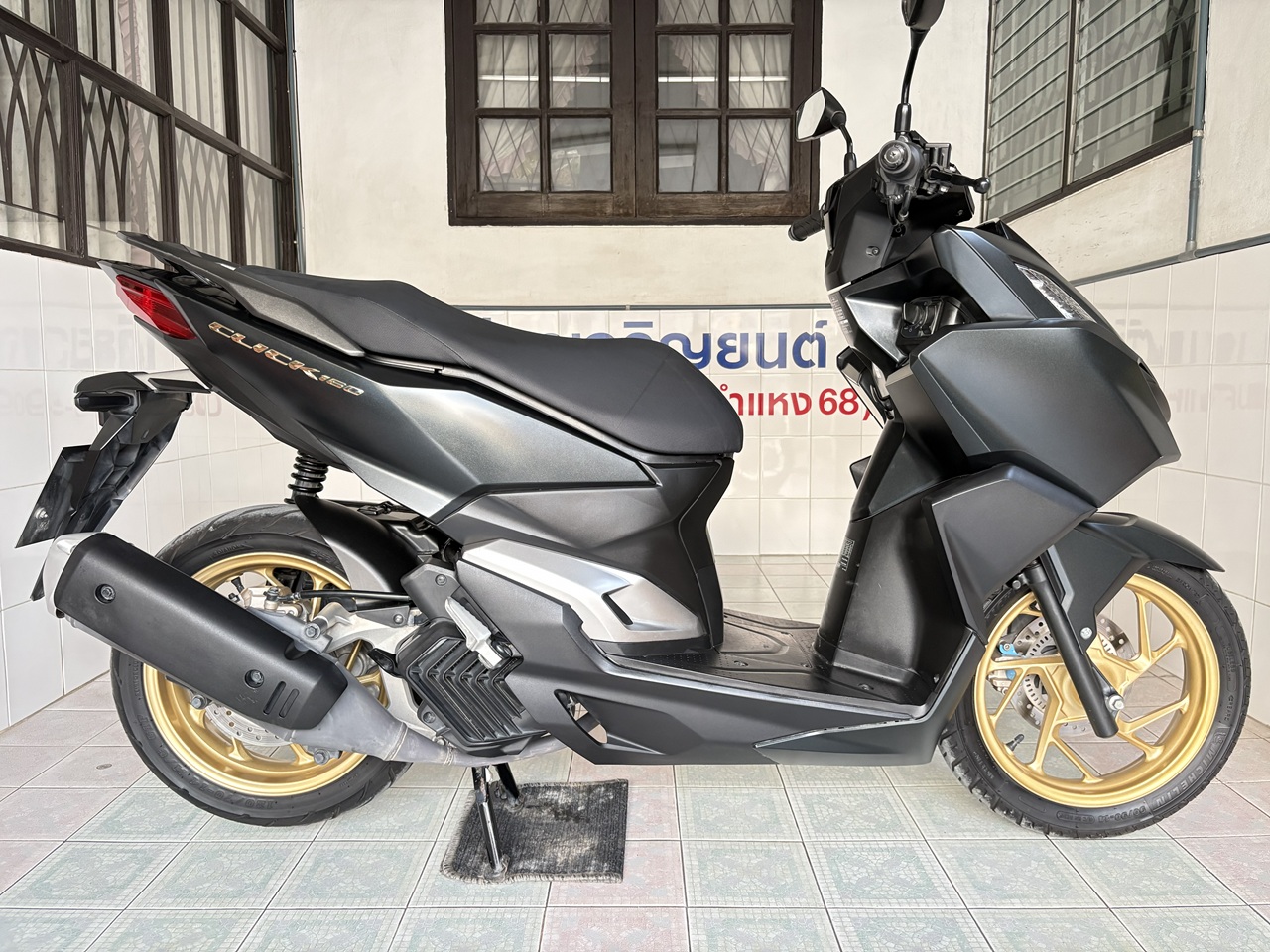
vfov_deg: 53.1
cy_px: 476
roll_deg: +0.5
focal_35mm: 26
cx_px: 635
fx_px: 954
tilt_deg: -5.7
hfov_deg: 67.3
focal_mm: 5.96
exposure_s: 1/60
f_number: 1.6
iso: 320
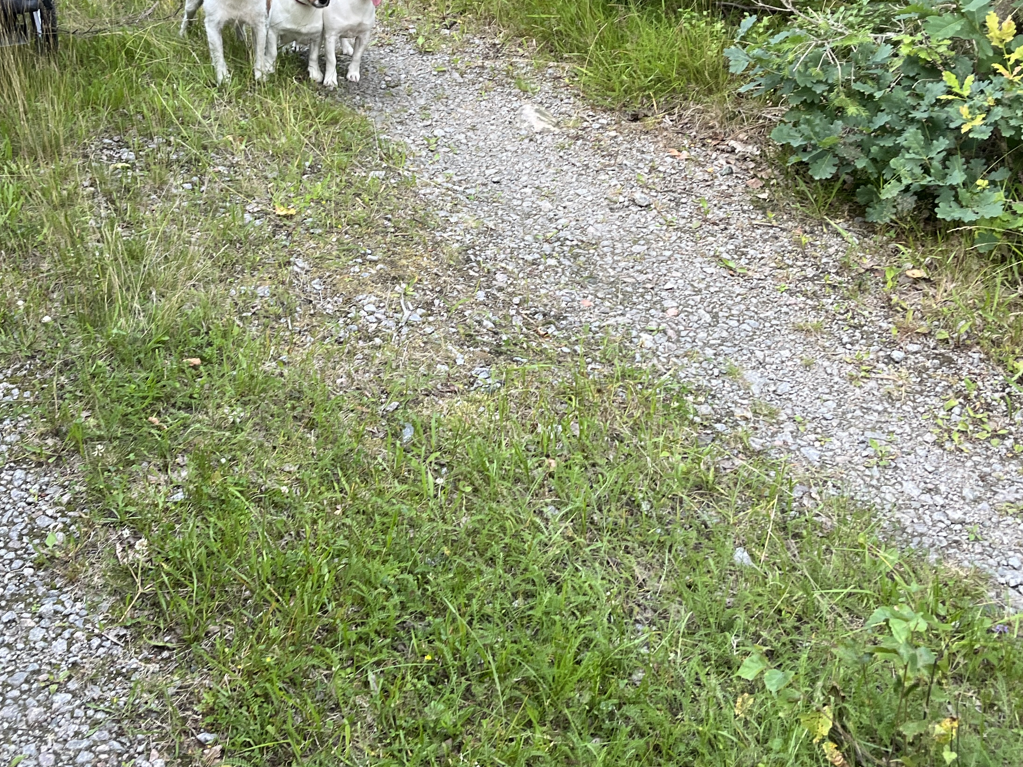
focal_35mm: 48
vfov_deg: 30.0
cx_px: 475
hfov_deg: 39.6
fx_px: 1419
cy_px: 237
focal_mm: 5.1
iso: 100
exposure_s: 1/122
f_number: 1.6
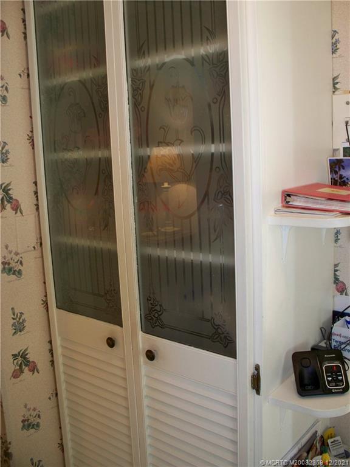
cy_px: 234
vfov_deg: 52.6
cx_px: 175
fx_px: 472
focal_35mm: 35
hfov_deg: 40.7
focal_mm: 7.54
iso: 200
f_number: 2.8
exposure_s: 1/30
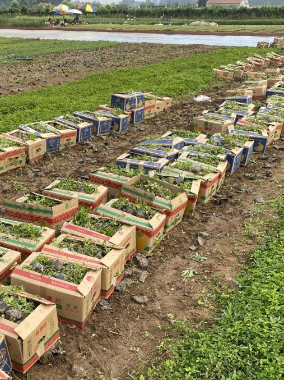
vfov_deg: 45.3
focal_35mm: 41
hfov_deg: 34.8
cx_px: 97
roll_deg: +0.0
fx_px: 449
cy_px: 244
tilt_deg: -28.2
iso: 32
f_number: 1.8
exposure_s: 1/1377
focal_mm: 4.25
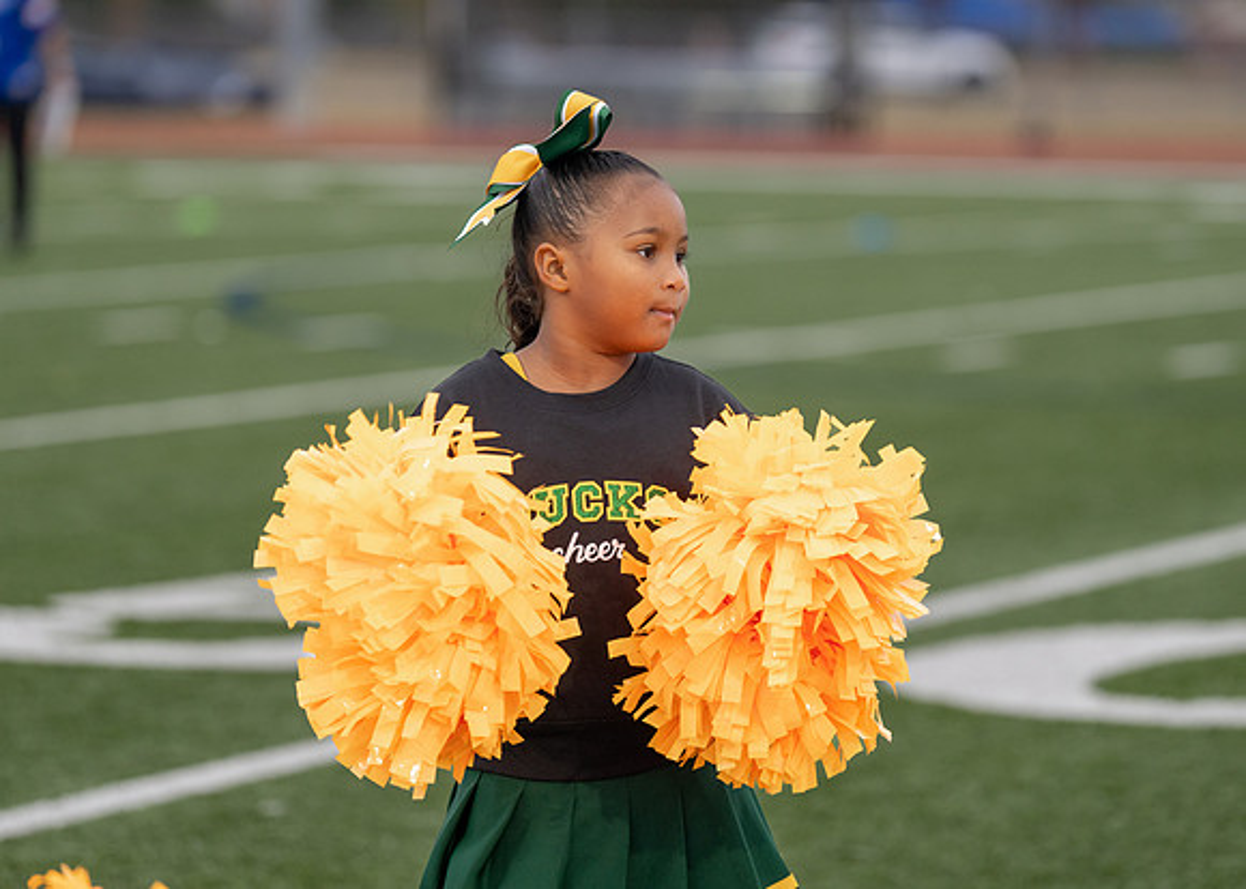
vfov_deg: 8.4
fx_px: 6053
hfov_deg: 11.8
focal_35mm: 171
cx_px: 630
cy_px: 382
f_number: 2.8
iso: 500
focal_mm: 140
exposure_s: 1/800
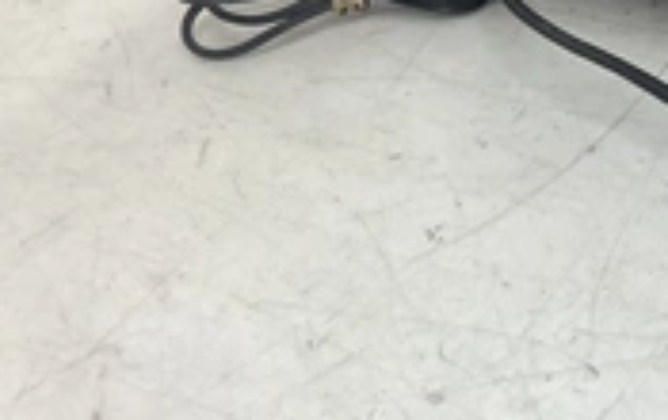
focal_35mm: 75
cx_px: 752
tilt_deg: -46.4
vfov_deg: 17.5
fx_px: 1368
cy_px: 229
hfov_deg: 25.3
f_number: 2.4
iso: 64
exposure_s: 1/120
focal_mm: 3.3
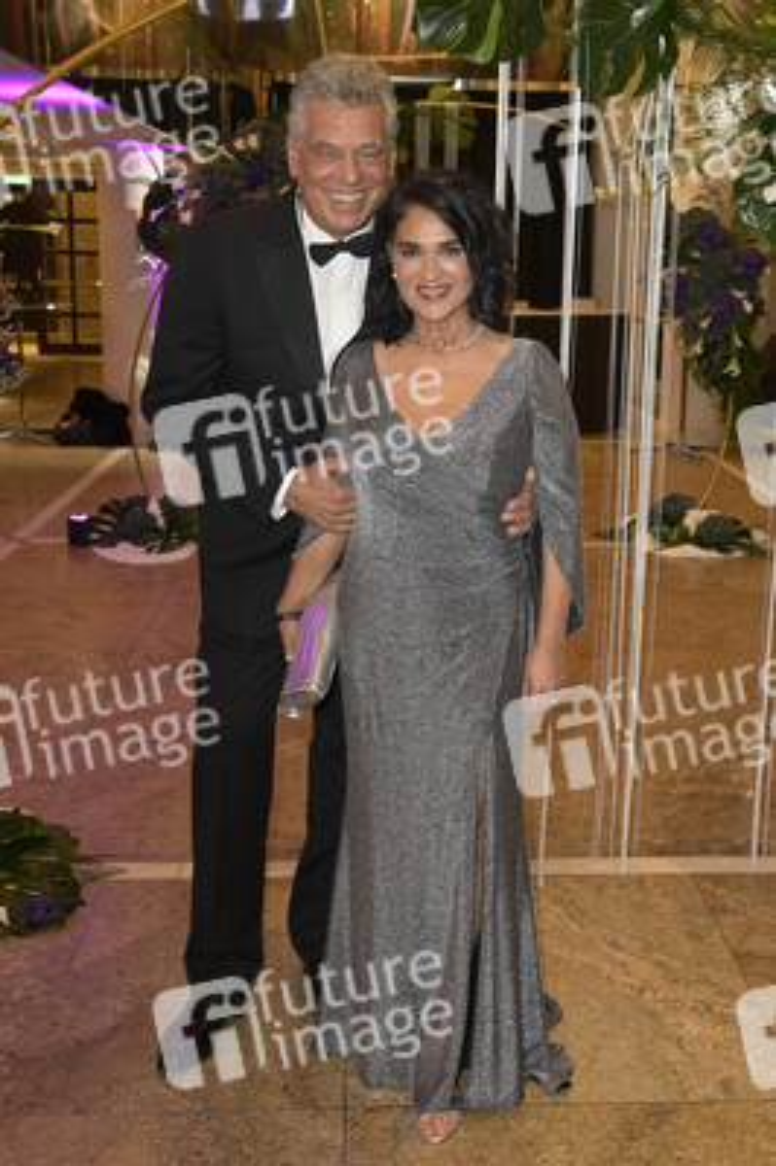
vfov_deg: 53.2
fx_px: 1166
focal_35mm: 36
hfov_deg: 36.8
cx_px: 388
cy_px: 583
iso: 2500
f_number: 5.6
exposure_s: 1/50
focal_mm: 36
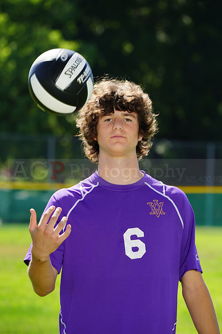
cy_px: 167
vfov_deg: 6.2
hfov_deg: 4.2
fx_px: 3056
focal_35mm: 330
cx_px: 111
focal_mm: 330
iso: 200
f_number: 11
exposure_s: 1/200
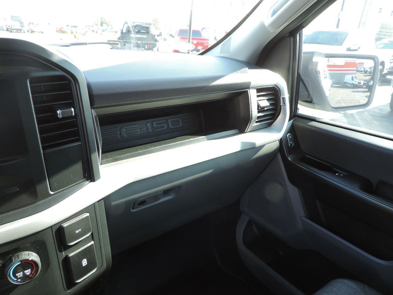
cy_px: 148
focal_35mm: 24
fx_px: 272
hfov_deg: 71.6
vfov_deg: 56.8
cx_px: 196
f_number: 3
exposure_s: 1/30
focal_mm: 4.3
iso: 80
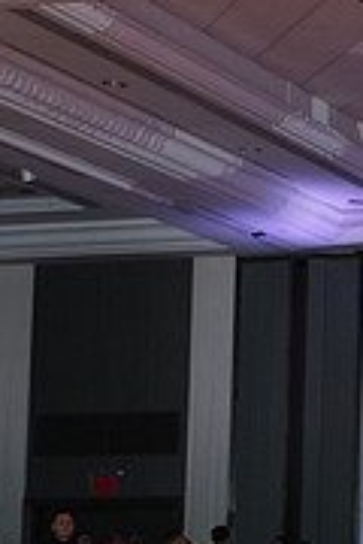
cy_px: 434
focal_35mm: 119
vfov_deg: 17.1
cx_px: 805
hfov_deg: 10.3
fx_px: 1800
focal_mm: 37
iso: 1600
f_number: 5.6
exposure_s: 1/160
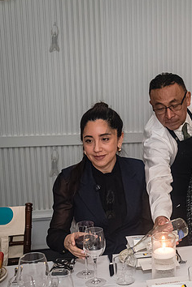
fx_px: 496
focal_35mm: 62
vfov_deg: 32.3
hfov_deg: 20.9
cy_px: 162
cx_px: 207
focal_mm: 35
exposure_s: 1/320
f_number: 4.5
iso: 6400
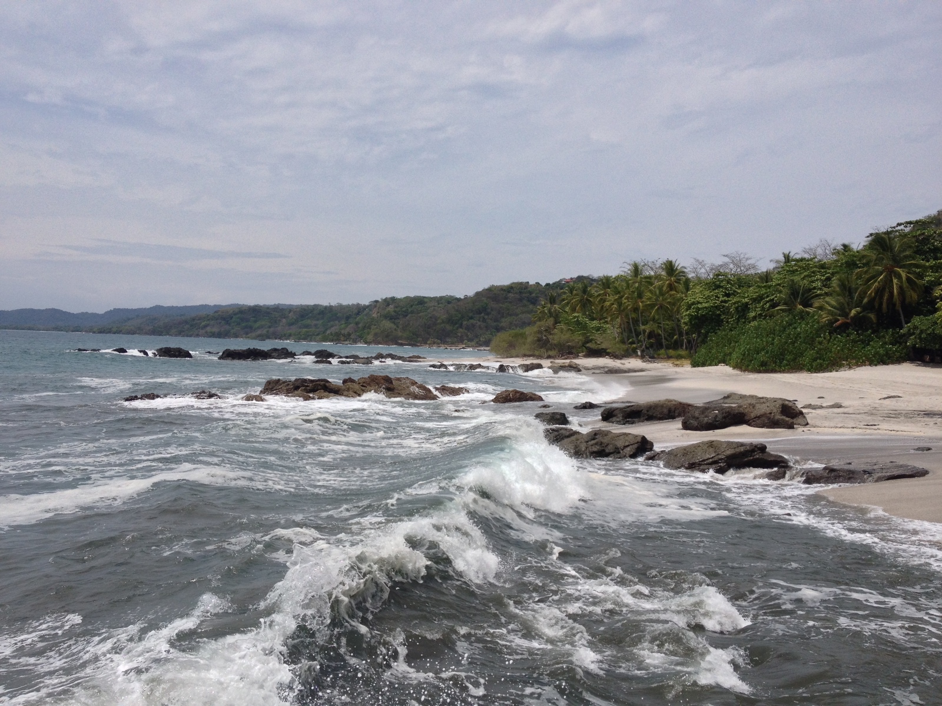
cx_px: 471
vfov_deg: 40.7
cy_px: 353
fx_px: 952
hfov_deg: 52.6
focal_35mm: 35
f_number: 2.4
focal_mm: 4.28
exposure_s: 1/3460
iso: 50
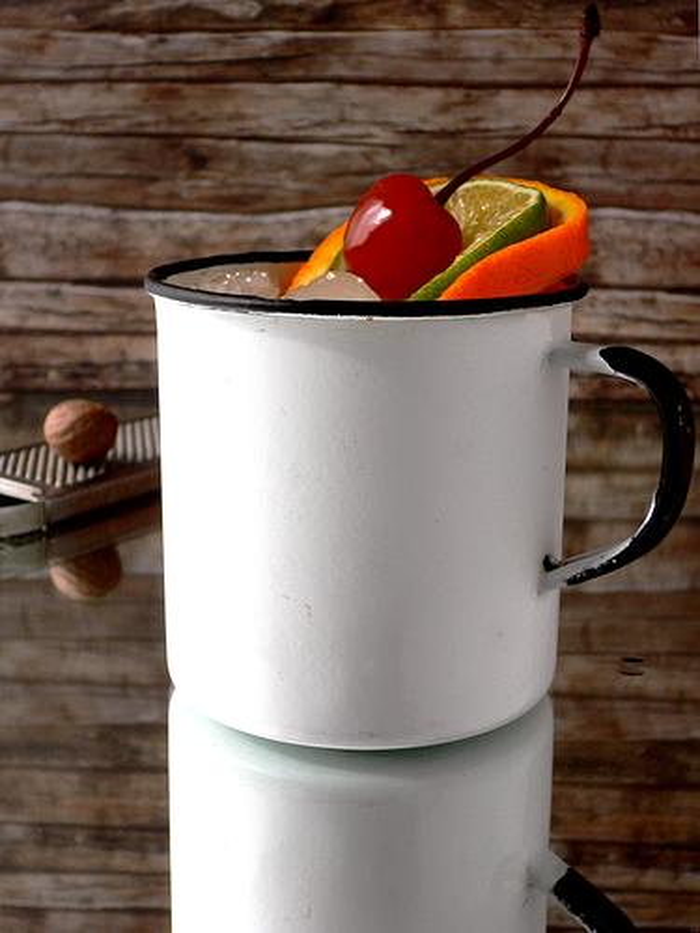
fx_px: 1375
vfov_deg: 37.5
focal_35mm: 51
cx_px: 350
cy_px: 466
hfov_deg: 28.6
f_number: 3.4
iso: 100
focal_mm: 8.5
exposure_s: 1/60
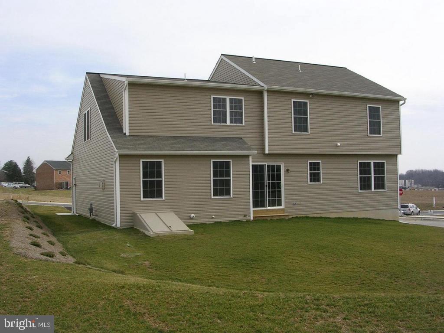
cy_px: 166
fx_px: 487
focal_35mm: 38
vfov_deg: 37.7
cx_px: 222
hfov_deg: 49.0
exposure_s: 1/247
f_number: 5.6
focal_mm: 5.8
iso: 50
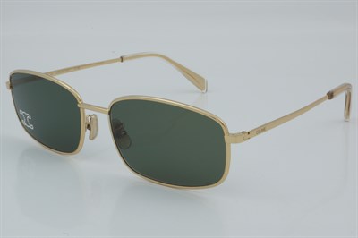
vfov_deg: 18.2
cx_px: 179
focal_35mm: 75
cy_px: 119
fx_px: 745
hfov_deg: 27.0
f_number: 32
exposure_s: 1/4
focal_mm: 50
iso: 100
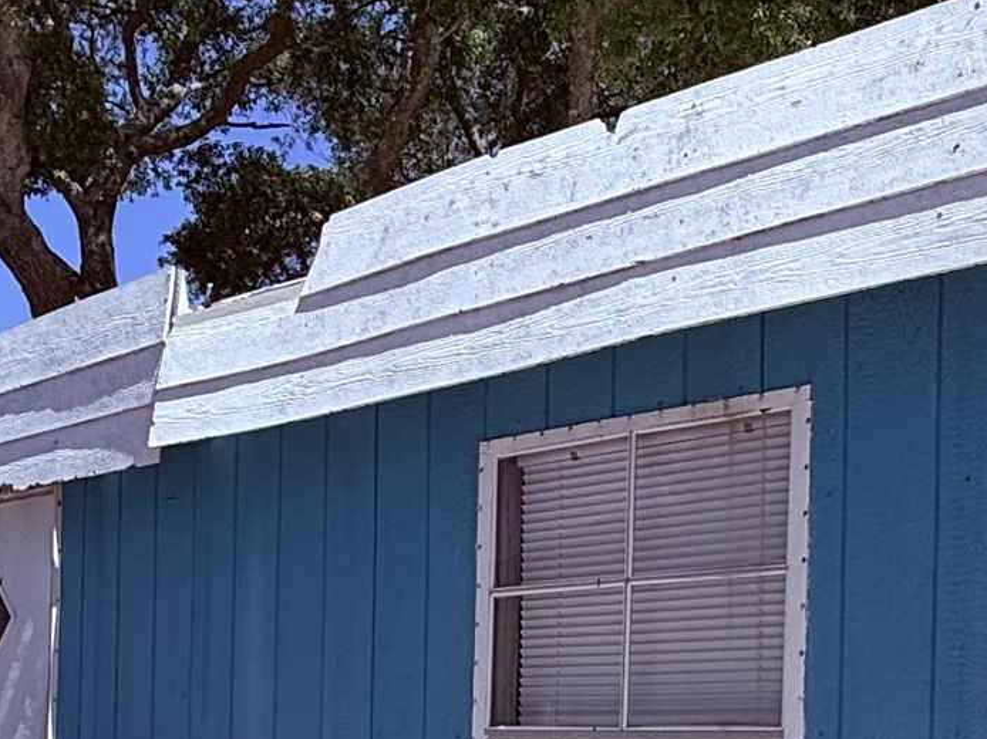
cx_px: 566
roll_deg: -1.6
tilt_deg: +0.6
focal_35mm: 62
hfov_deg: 31.2
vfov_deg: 22.6
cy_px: 759
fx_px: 1767
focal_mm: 2.22
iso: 50
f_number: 2.2
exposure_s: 1/2092
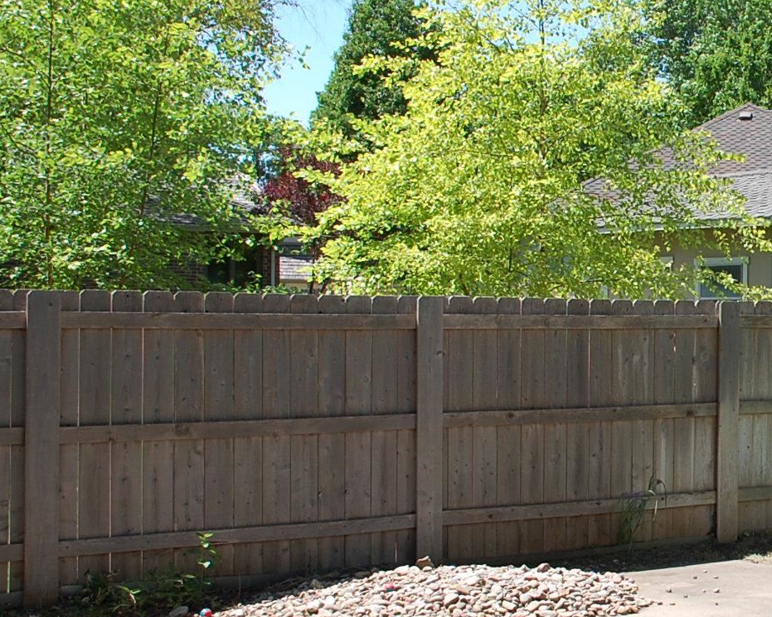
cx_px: 796
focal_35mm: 69
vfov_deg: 22.2
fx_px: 1576
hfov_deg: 25.9
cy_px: 308
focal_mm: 20
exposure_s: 1/250
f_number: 8
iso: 200
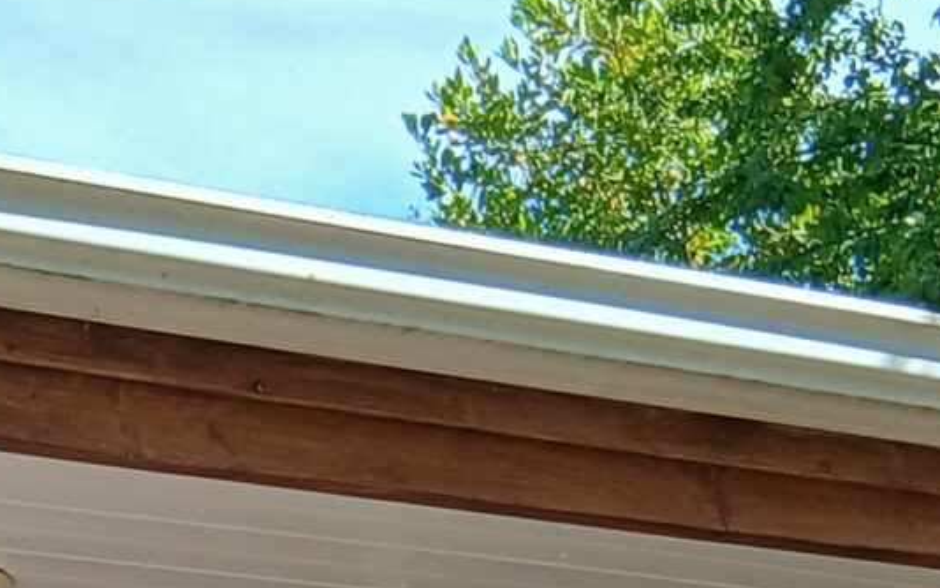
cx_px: -584
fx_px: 3382
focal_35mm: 132
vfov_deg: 9.3
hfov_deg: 14.5
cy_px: 1157
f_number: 1.8
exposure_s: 1/136
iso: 20
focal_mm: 3.98
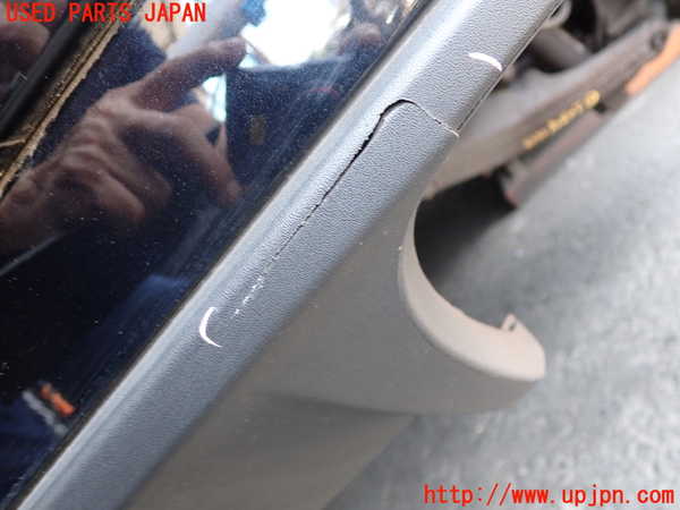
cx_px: 340
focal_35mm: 30
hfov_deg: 60.0
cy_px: 255
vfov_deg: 46.8
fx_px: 589
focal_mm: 5.4
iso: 200
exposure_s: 1/40
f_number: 2.3
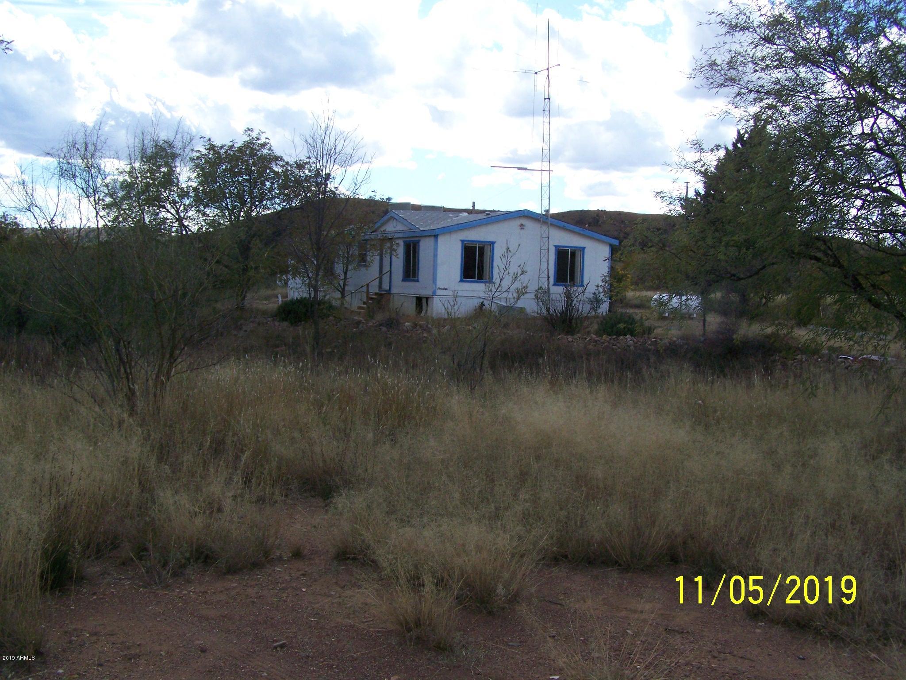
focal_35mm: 38
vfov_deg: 37.7
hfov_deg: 49.0
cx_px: 453
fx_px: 995
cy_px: 340
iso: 160
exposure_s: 1/1000
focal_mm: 6.3
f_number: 4
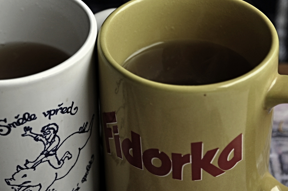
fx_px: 1063
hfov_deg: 15.4
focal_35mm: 133
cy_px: 82
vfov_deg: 10.3
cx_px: 110
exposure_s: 1/40
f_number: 4.5
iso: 200
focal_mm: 50
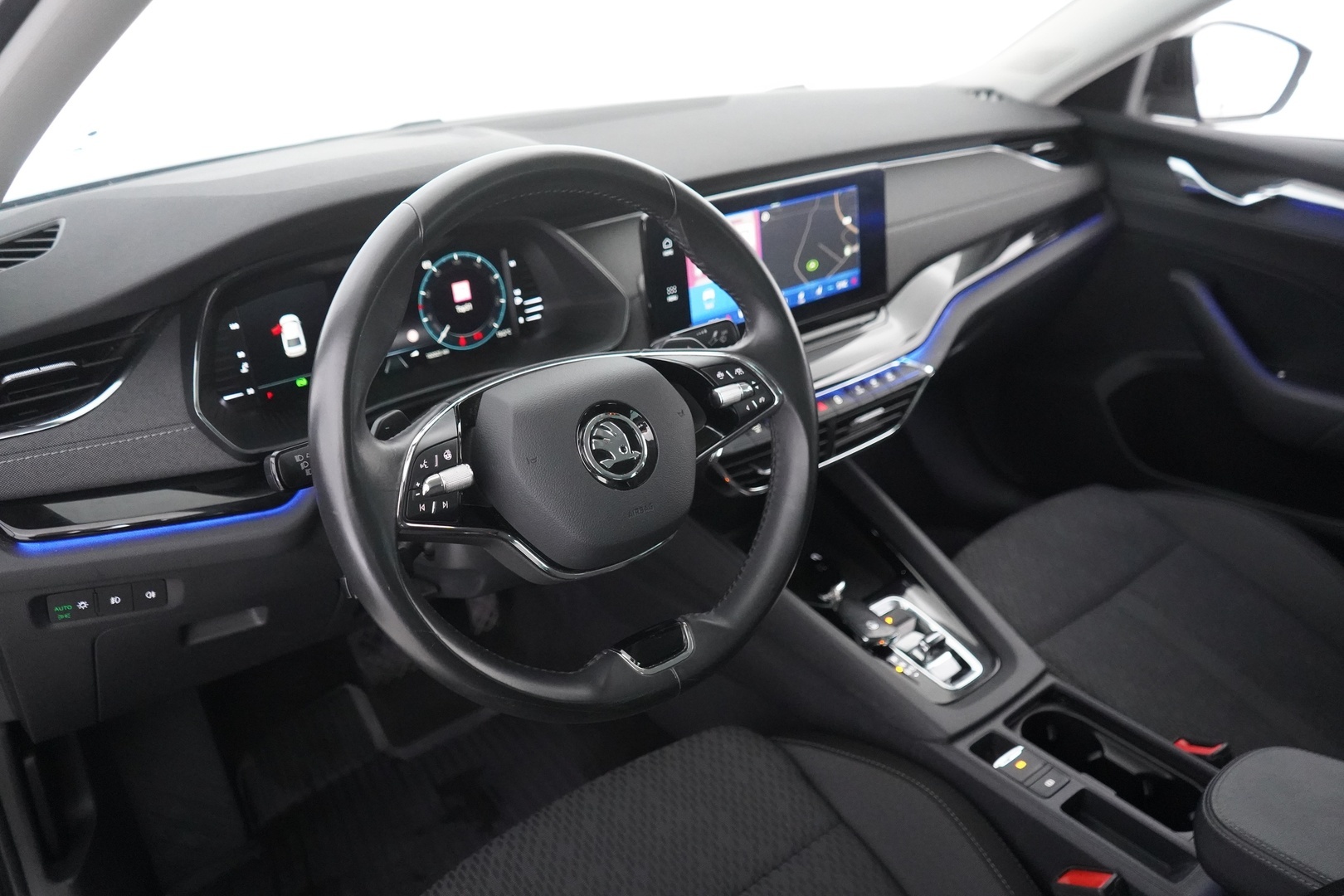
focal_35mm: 28
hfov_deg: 65.5
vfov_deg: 46.4
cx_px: 672
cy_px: 448
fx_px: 1045
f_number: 3.5
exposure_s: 1/60
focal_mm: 28
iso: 12800
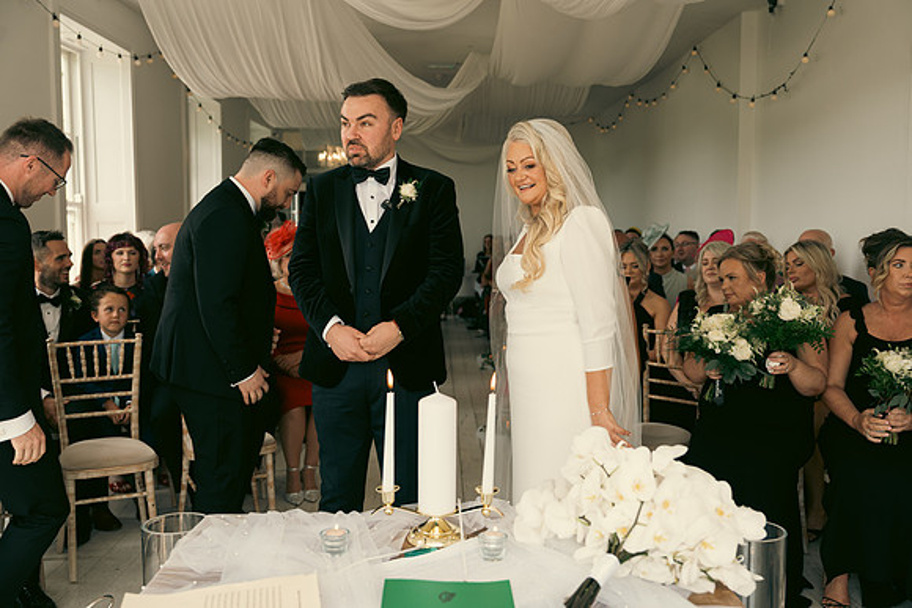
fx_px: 861
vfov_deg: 38.9
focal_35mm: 34
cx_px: 456
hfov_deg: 55.8
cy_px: 304
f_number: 3.5
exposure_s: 1/160
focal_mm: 34
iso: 200
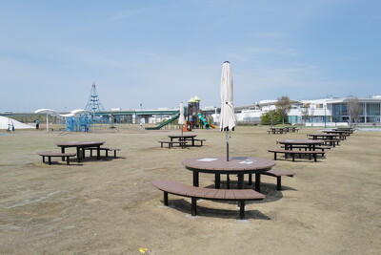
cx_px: 190
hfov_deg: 65.5
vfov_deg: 46.4
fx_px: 296
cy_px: 128
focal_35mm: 28
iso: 100
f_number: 5
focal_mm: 28
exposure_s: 1/640
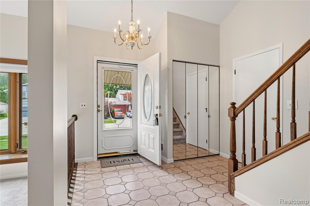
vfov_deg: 67.3
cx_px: 155
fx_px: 155
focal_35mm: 18
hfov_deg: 90.0
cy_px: 103
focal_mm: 12.2
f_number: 7.1
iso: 500
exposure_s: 1/2
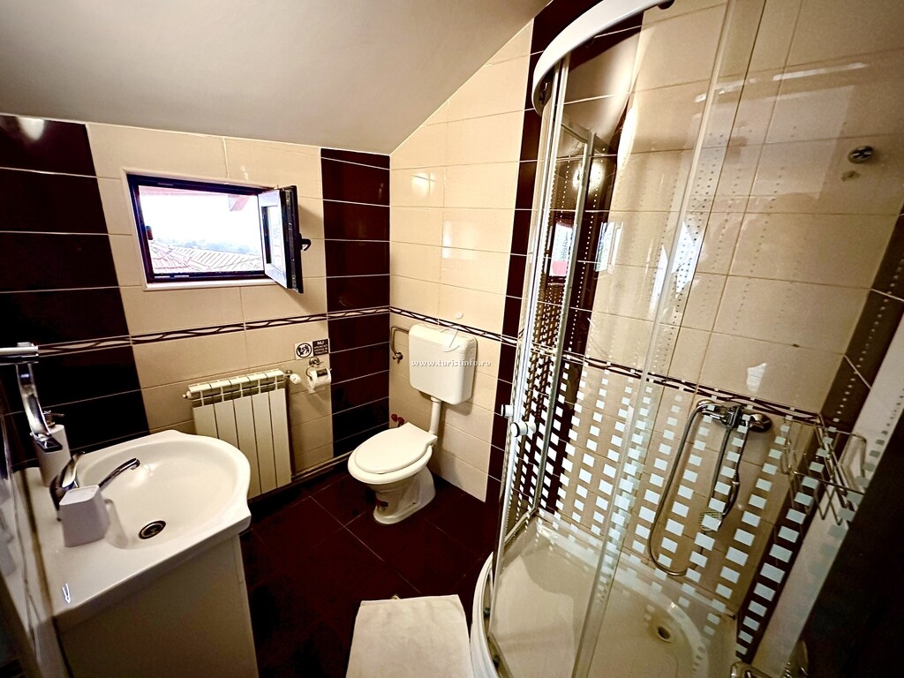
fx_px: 366
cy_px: 339
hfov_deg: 102.1
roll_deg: -3.4
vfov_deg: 85.7
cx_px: 452
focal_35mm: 14
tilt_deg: -16.6
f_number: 2.2
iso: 1250
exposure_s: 1/60
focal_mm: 2.22
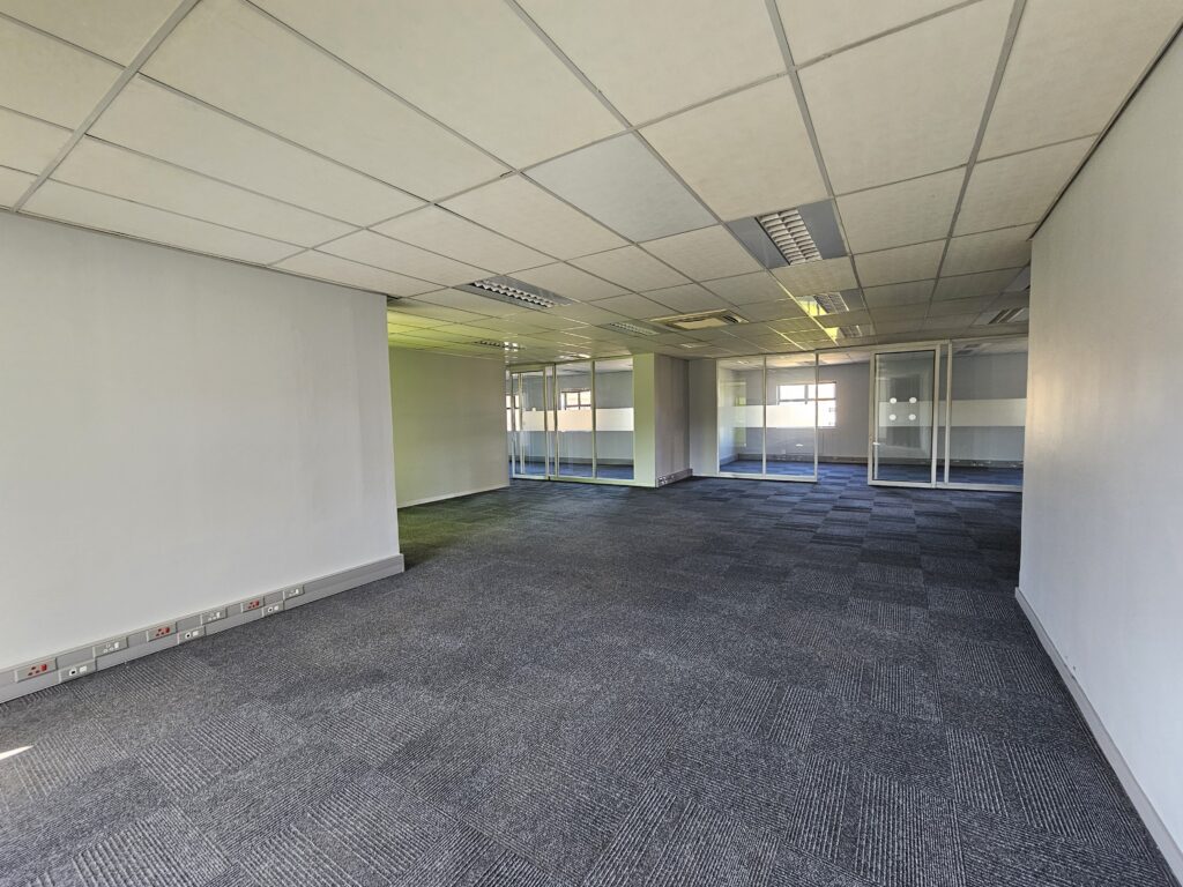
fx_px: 444
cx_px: 592
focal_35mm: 13
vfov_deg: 89.9
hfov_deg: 106.2
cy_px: 444
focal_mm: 2.2
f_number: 2.2
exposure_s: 1/50
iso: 125
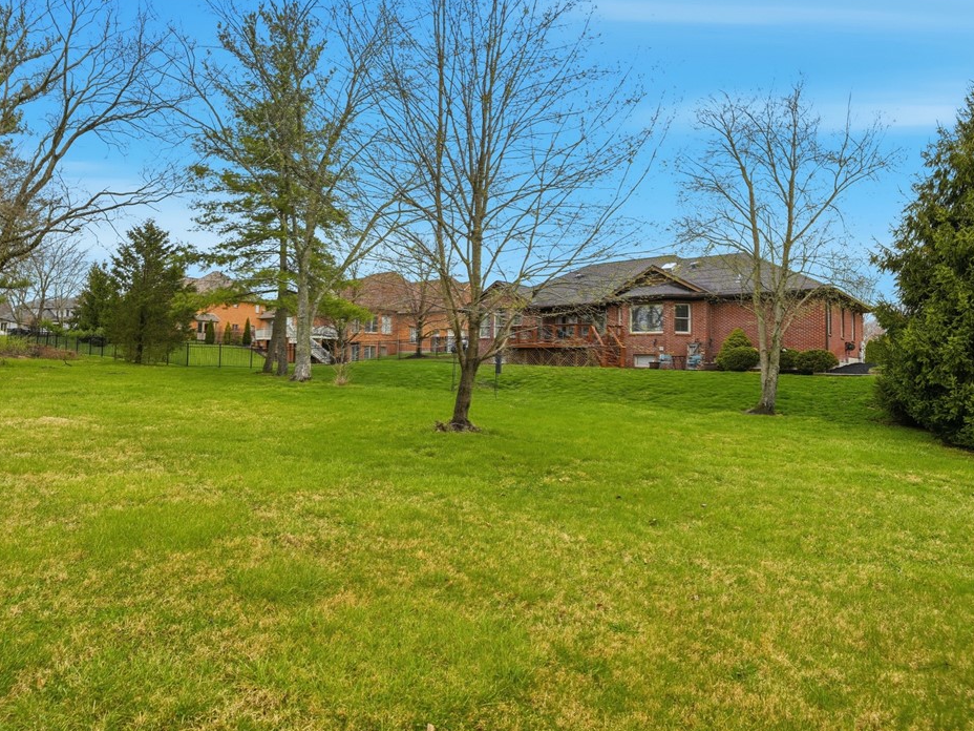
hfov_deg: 87.6
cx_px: 447
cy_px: 368
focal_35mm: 18
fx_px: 506
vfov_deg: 71.6
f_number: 5.6
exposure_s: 1/5000
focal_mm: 16
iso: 100
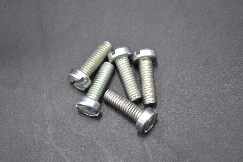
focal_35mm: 72
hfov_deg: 28.1
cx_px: 122
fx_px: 486
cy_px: 81
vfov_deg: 18.9
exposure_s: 1/40
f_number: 5.6
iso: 400
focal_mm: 48
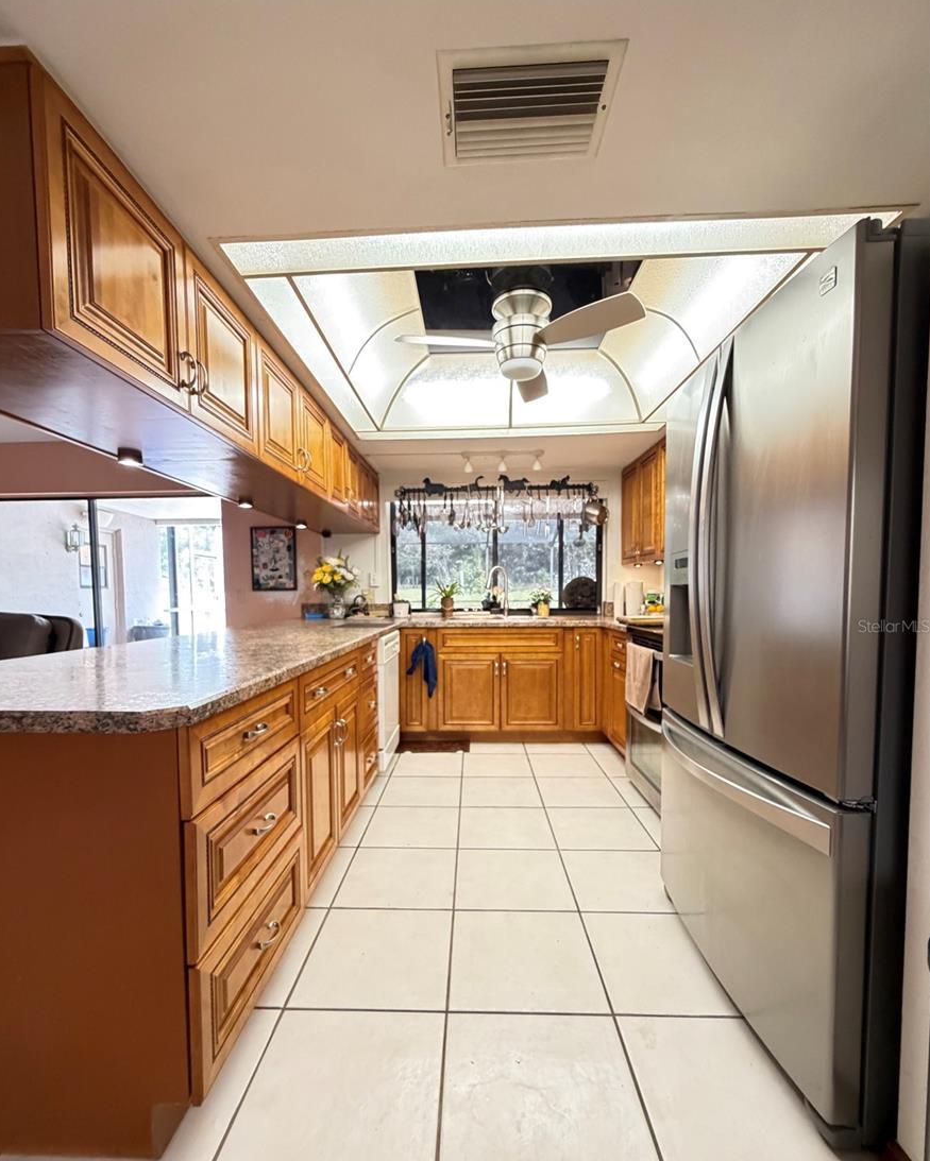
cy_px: 626
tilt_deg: -2.8
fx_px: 516
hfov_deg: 84.1
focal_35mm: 15
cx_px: 455
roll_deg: +1.1
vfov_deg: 96.6
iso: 640
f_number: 2.2
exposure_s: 1/60
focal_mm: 2.22
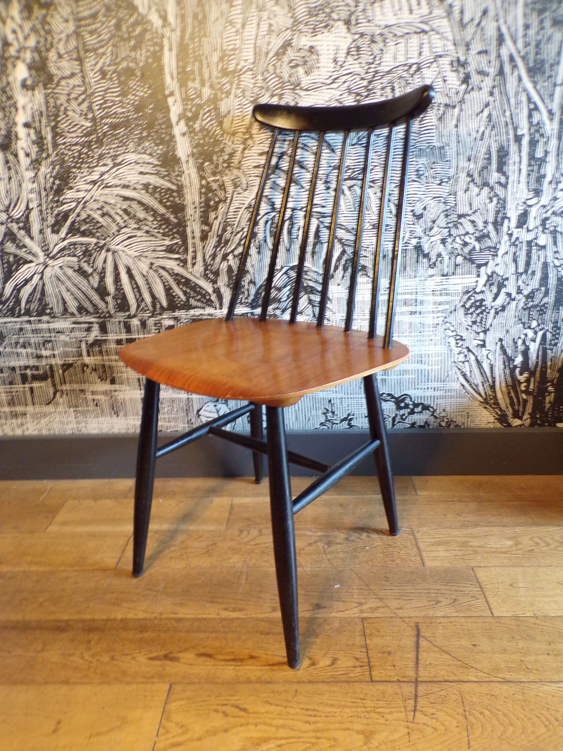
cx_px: 282
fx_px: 520
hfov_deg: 56.8
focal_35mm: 24
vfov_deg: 71.6
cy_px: 376
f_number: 3
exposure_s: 1/15
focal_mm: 4.3
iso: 400
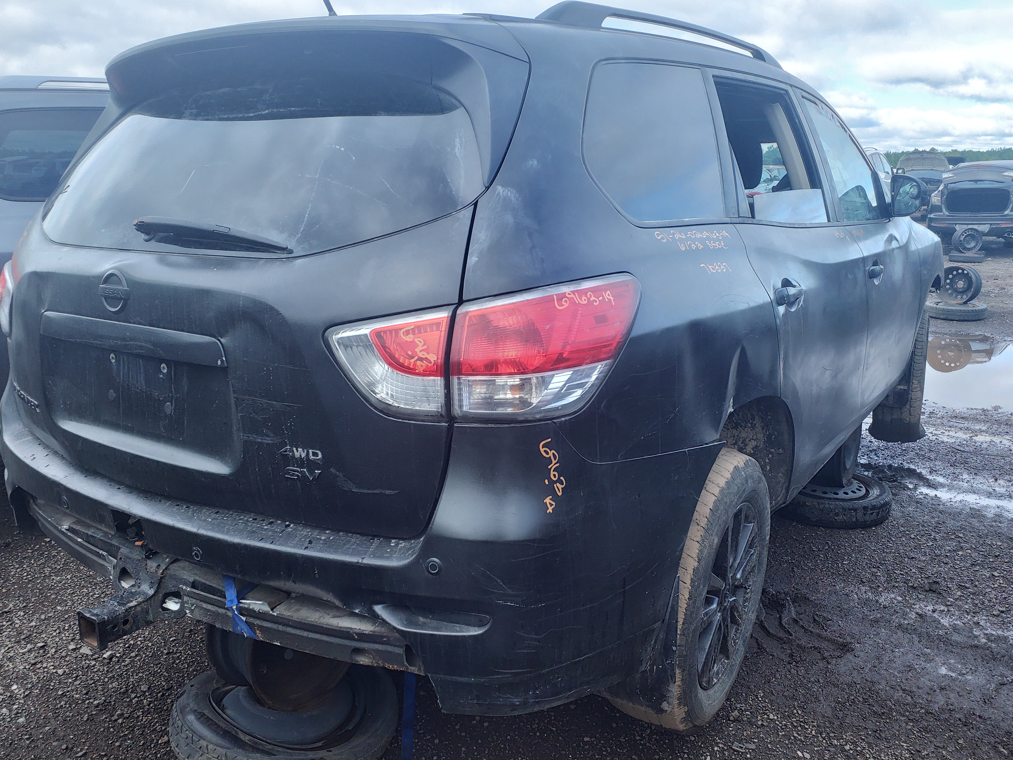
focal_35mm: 27
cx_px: 495
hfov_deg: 65.3
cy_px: 386
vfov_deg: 51.3
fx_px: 790
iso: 50
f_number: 1.9
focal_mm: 3.58
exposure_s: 1/120
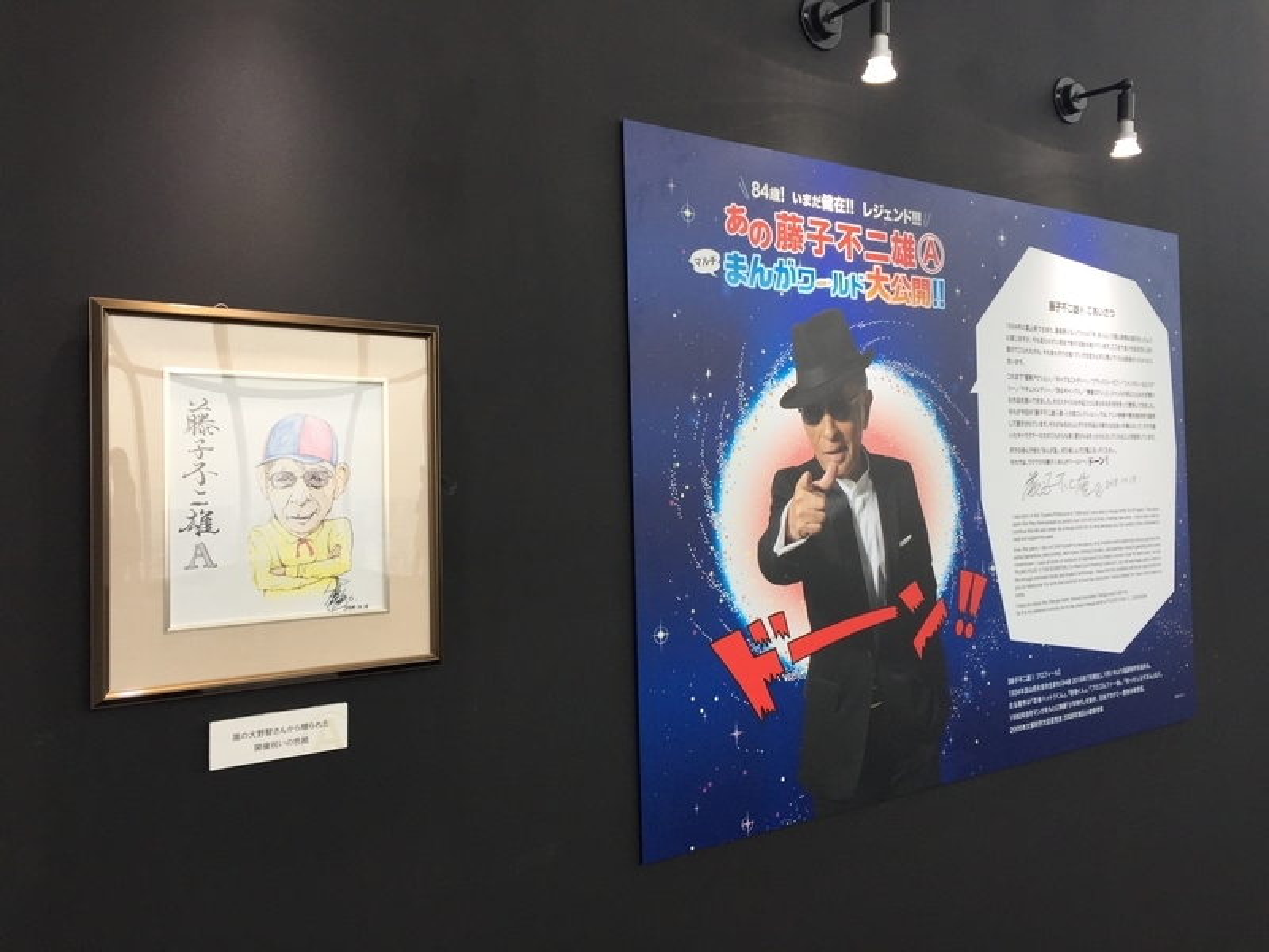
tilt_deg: +1.7
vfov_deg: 48.2
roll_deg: -0.3
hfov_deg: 61.7
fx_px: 1063
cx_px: 634
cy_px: 476
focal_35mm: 29
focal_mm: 4.15
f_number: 2.2
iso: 50
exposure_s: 1/120
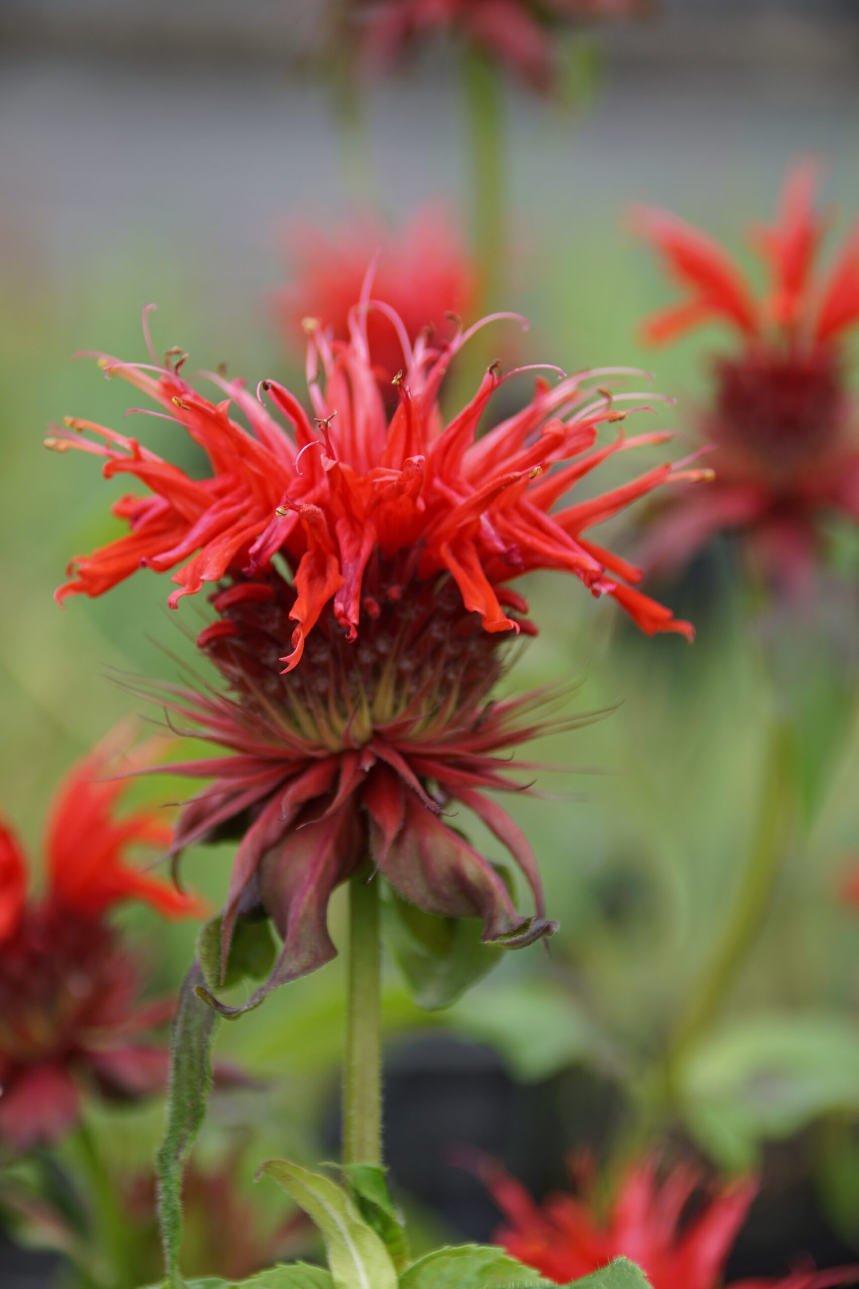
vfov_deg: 13.7
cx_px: 430
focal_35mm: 150
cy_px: 644
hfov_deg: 9.1
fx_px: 5368
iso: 100
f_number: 6.3
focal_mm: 100
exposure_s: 1/125
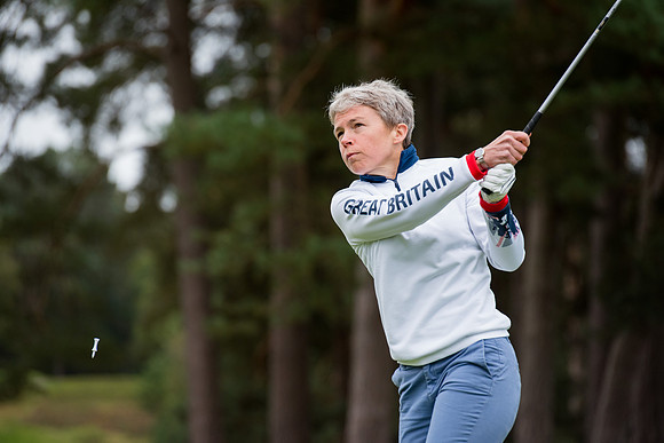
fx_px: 3690
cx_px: 332
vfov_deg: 6.9
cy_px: 222
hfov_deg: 10.3
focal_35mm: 200
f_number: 4
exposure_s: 1/1250
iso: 800
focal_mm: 200
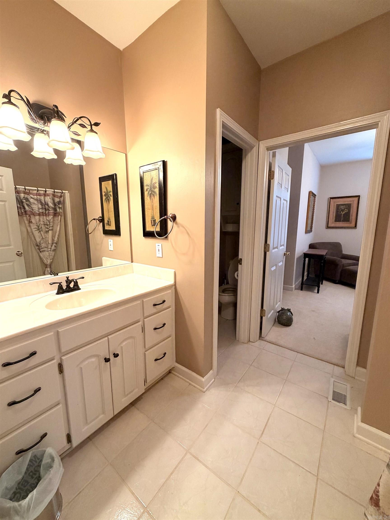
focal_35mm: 14
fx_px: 210
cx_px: 195
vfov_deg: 102.1
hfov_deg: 85.7
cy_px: 260
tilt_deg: -9.0
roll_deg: +0.2
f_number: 2.2
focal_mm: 2.22
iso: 250
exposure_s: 1/60
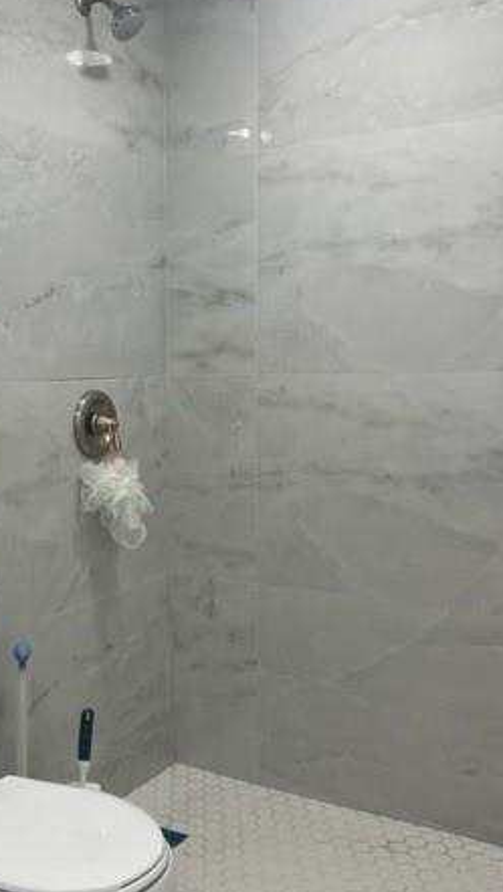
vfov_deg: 49.4
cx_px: 131
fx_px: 971
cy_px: 454
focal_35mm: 41
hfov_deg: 28.6
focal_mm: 5.7
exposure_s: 1/120
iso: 50
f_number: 1.5
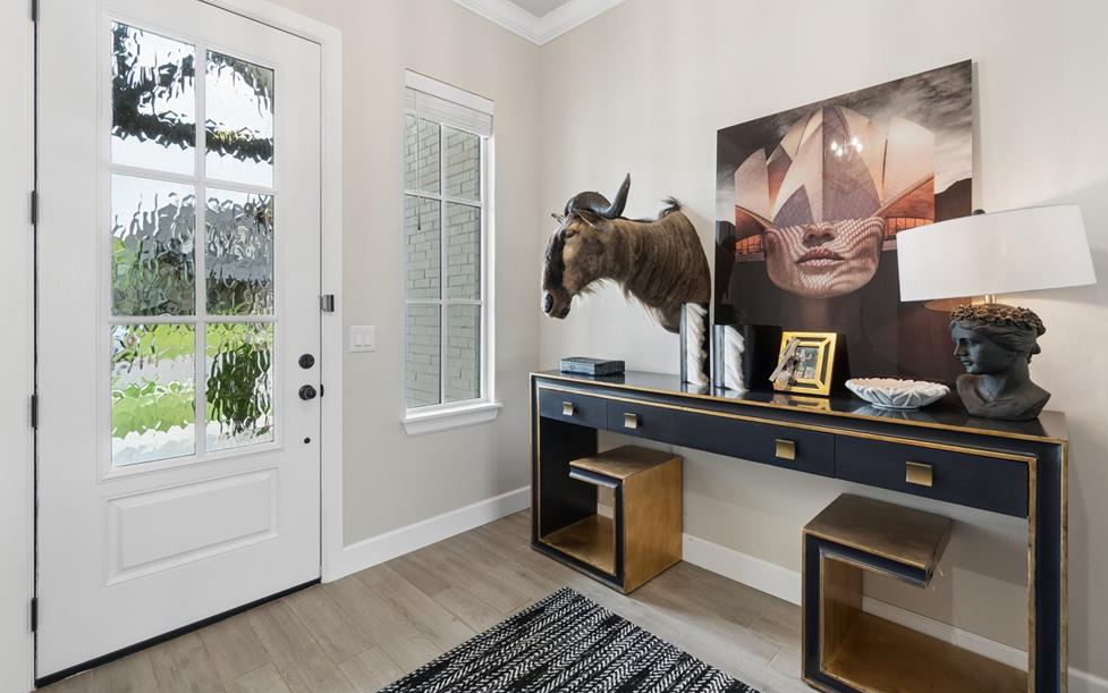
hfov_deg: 97.8
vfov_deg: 71.1
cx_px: 543
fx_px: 483
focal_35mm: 16
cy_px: 313
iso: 200
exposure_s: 1/50
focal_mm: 10
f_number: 6.3
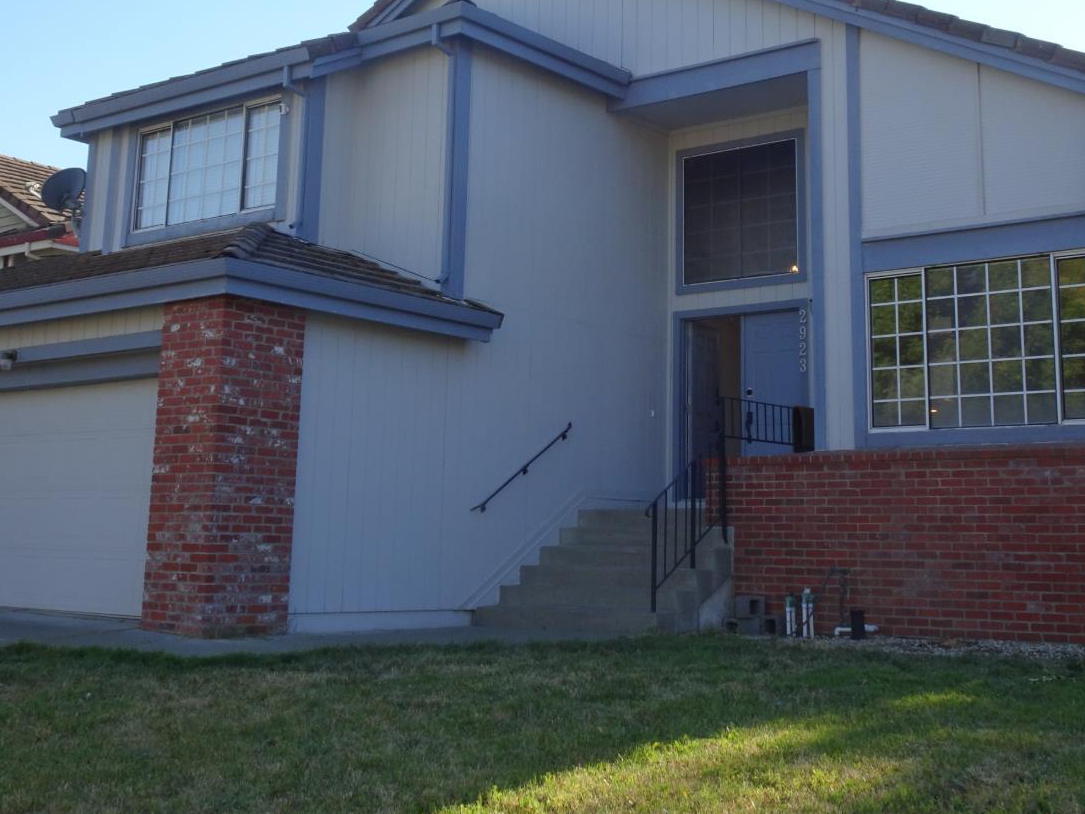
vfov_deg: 30.6
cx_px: 564
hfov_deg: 40.4
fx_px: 1473
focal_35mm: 47
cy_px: 254
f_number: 4
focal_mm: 5.79
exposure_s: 1/160
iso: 80
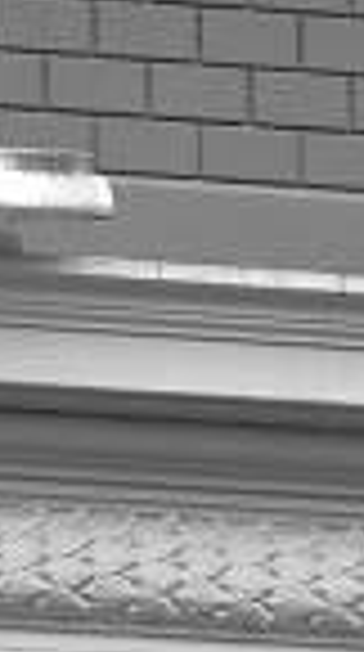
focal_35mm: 943
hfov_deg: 1.3
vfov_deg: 2.3
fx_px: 16261
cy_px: 1407
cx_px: 22
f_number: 5.6
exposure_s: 1/125
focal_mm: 85
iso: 125
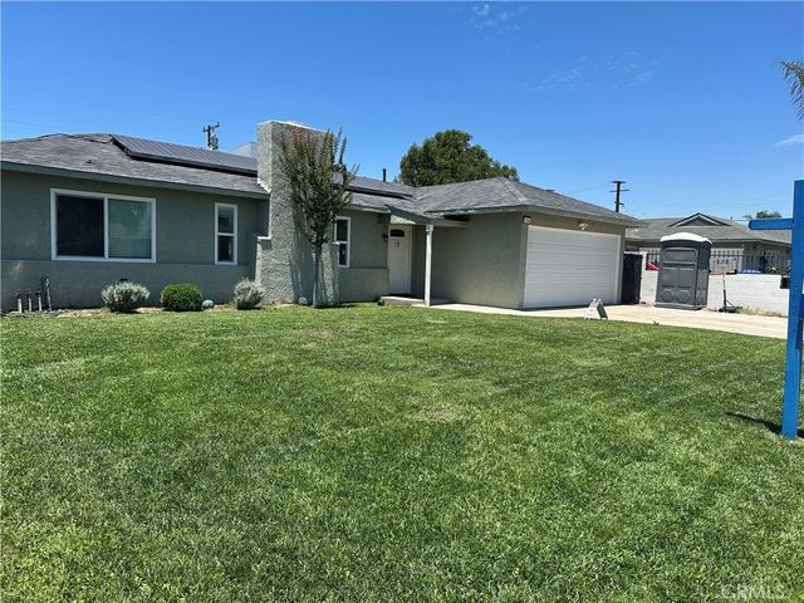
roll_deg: -1.9
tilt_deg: -3.4
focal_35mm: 24
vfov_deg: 56.8
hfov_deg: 71.6
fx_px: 557
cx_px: 402
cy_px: 302
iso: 80
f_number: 1.78
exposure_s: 1/3861
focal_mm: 6.86
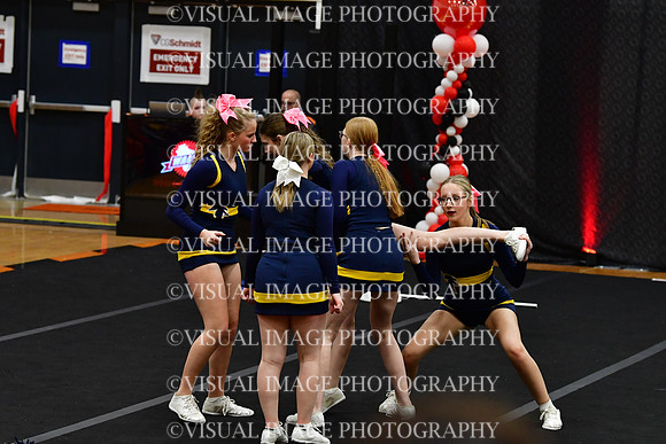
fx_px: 2905
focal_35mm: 157
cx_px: 333
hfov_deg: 13.1
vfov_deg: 8.7
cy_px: 222
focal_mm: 105
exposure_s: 1/500
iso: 4000
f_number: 4
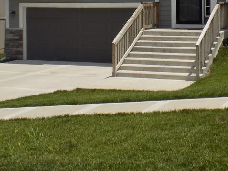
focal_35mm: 79
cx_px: 171
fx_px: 520
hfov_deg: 24.4
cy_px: 1
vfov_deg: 18.2
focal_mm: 6.6
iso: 80
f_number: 3.5
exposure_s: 1/1500
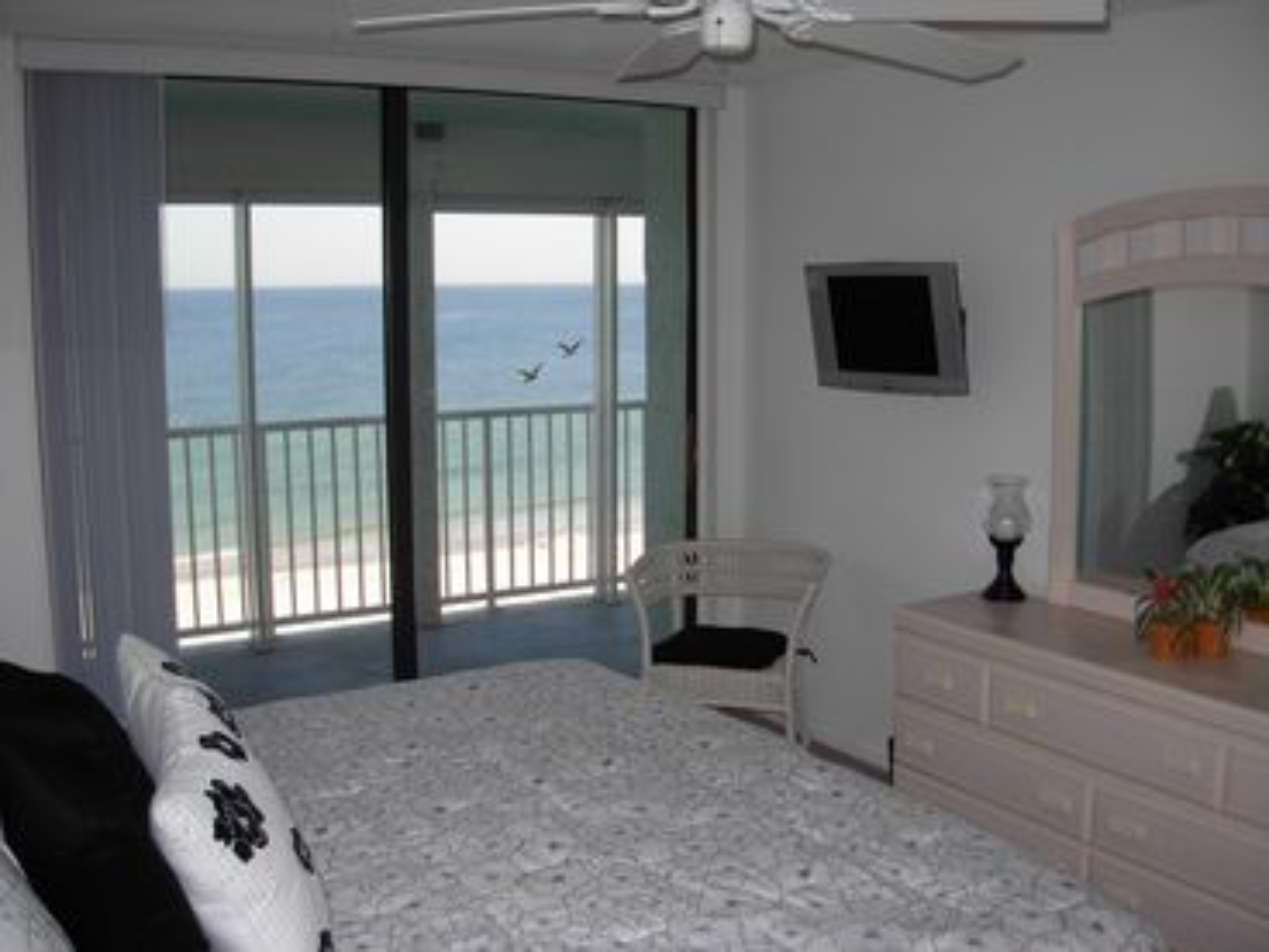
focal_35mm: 38
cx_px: 634
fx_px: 1393
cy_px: 476
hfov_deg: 49.0
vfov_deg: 37.7
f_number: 2.9
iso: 79
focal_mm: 6.3
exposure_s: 1/384
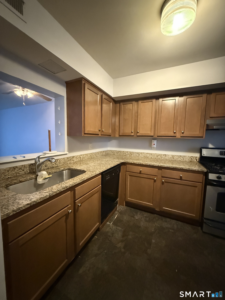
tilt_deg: -4.8
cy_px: 150
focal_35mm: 14
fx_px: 121
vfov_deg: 102.1
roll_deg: -2.2
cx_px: 112
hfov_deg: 85.7
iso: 1600
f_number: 2.2
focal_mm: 2.22
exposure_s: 1/40
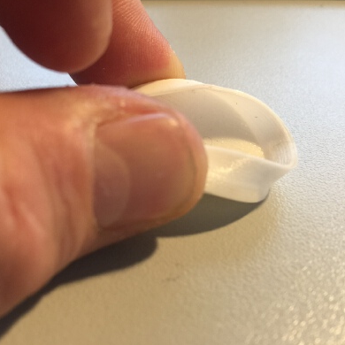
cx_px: 133
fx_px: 395
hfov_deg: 46.9
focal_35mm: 35
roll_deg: +1.0
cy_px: 172
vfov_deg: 47.2
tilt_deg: -40.1
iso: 100
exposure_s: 1/17
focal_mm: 4.15
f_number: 2.2
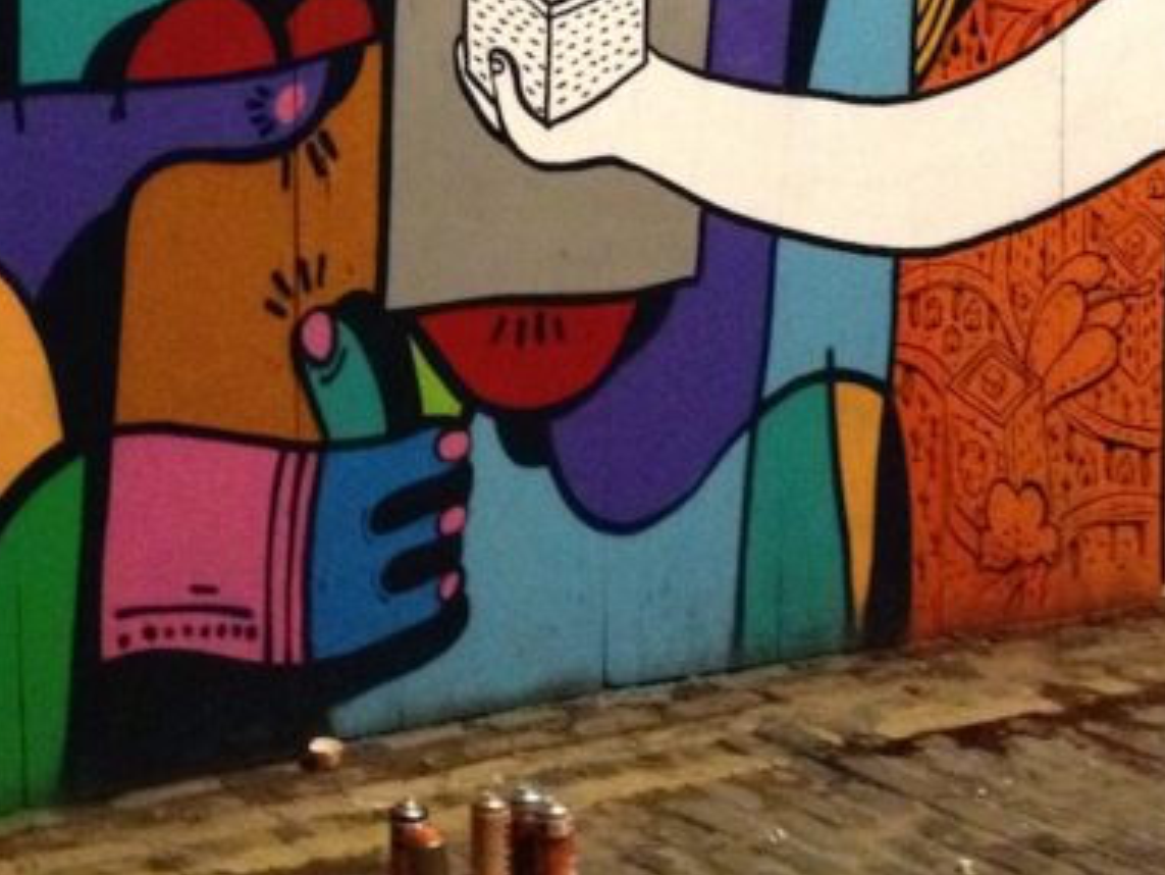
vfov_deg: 15.6
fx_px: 3165
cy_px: 119
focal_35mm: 94
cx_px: 318
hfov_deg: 20.7
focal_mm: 4.28
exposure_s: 1/15
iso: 800
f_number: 2.4
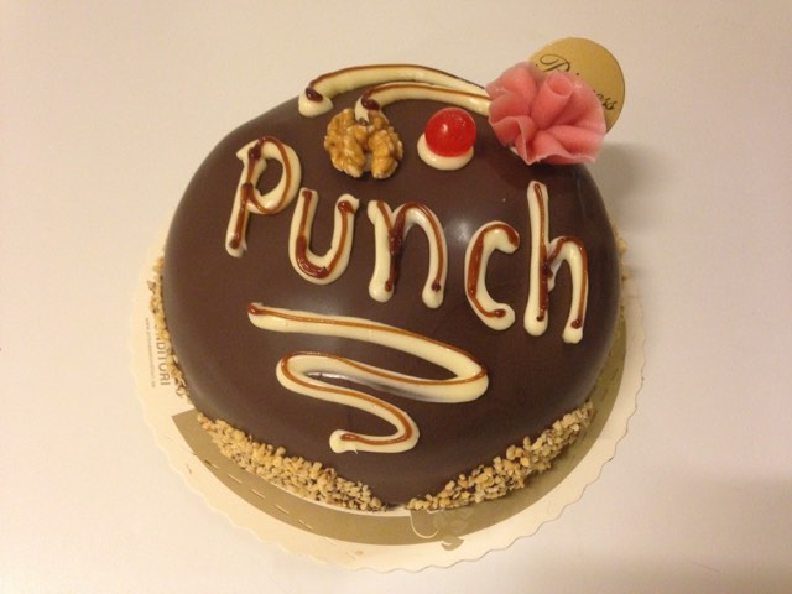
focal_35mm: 33
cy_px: 297
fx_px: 755
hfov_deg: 55.4
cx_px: 396
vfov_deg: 42.9
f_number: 2.4
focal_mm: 4.12
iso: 320
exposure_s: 1/20
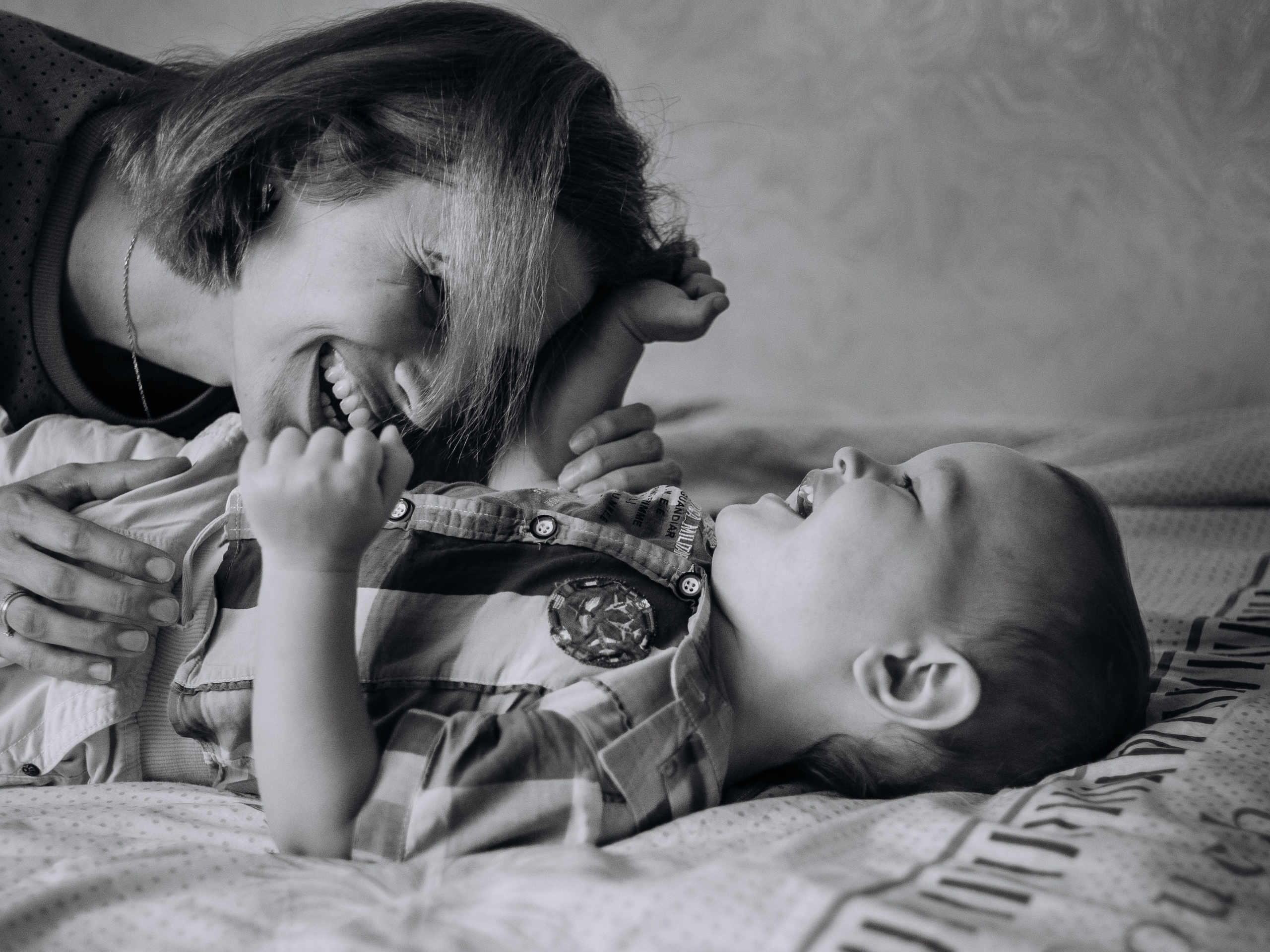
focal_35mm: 49
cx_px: 703
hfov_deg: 39.1
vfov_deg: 29.7
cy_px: 612
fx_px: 1785
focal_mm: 35
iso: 1250
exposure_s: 1/500
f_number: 2
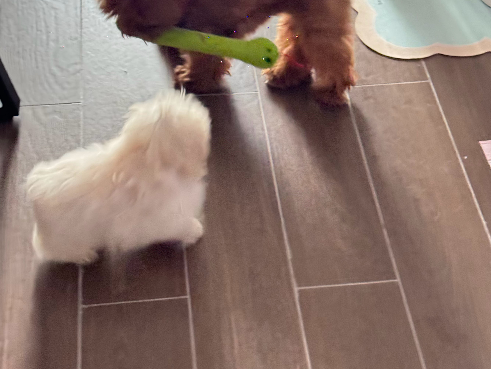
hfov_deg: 29.8
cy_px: 187
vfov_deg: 22.6
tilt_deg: -43.2
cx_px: 249
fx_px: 922
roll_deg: -0.7
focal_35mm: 65
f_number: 1.78
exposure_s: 1/24
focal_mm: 6.86
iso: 640
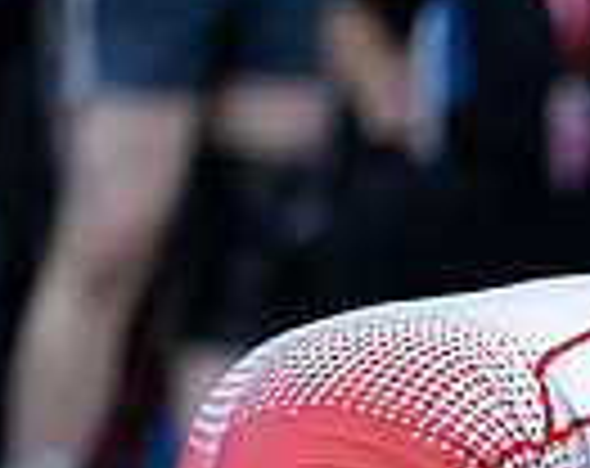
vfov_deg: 2.1
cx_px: 1141
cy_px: 584
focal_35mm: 727
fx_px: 12657
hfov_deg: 2.7
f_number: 2.8
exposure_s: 1/800
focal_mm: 155
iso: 2800
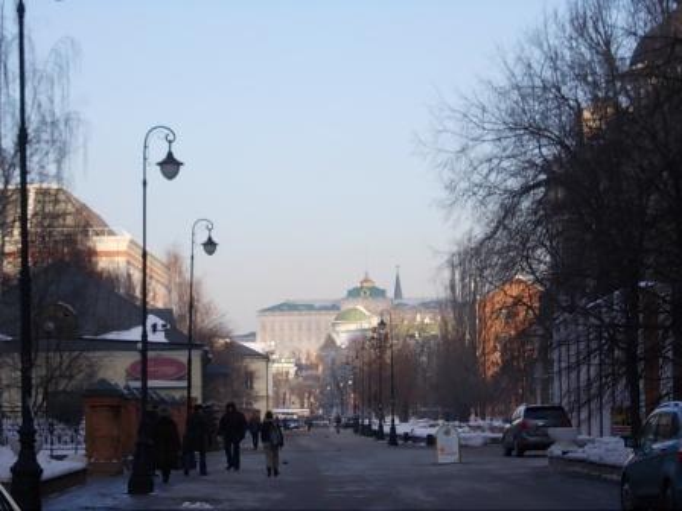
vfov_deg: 13.1
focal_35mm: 113
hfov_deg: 17.4
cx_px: 341
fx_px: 2226
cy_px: 256
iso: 80
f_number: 5.8
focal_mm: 16
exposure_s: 1/160
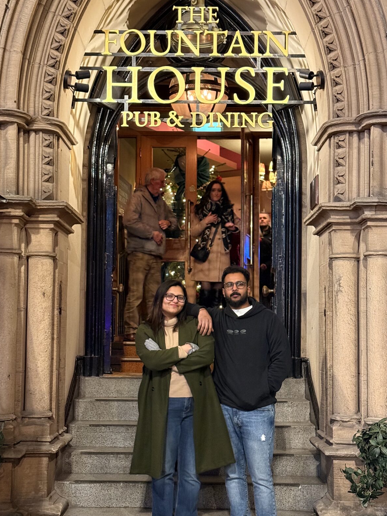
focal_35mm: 55
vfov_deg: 34.9
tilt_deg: +4.2
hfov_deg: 26.6
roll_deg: -0.3
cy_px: 282
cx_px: 194
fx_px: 820
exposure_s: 1/25
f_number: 1.78
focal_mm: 6.76
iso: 640
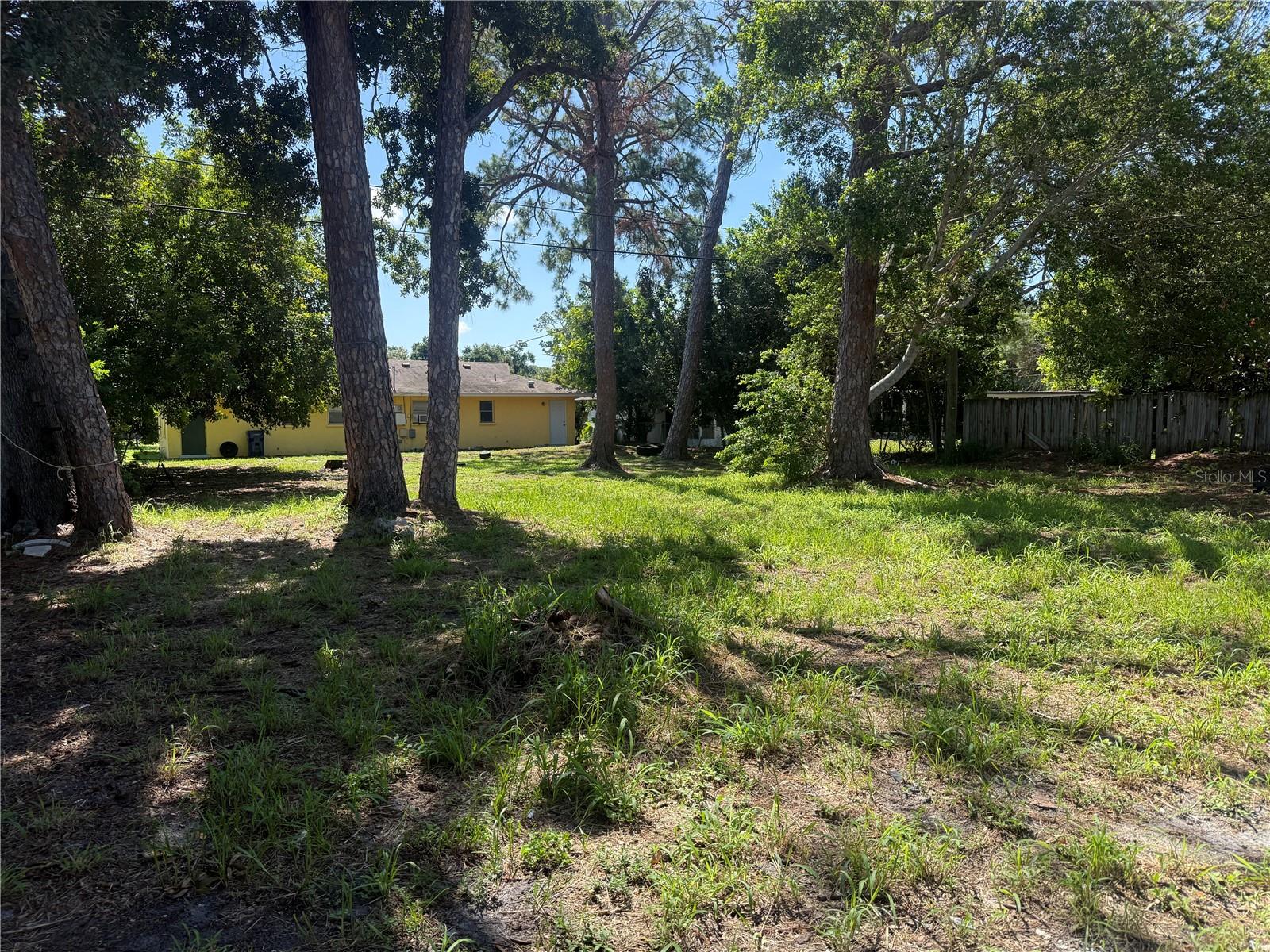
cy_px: 476
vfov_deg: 56.8
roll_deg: +1.5
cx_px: 635
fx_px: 881
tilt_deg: -0.9
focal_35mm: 24
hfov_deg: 71.6
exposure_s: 1/1727
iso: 100
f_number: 1.78
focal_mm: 6.76
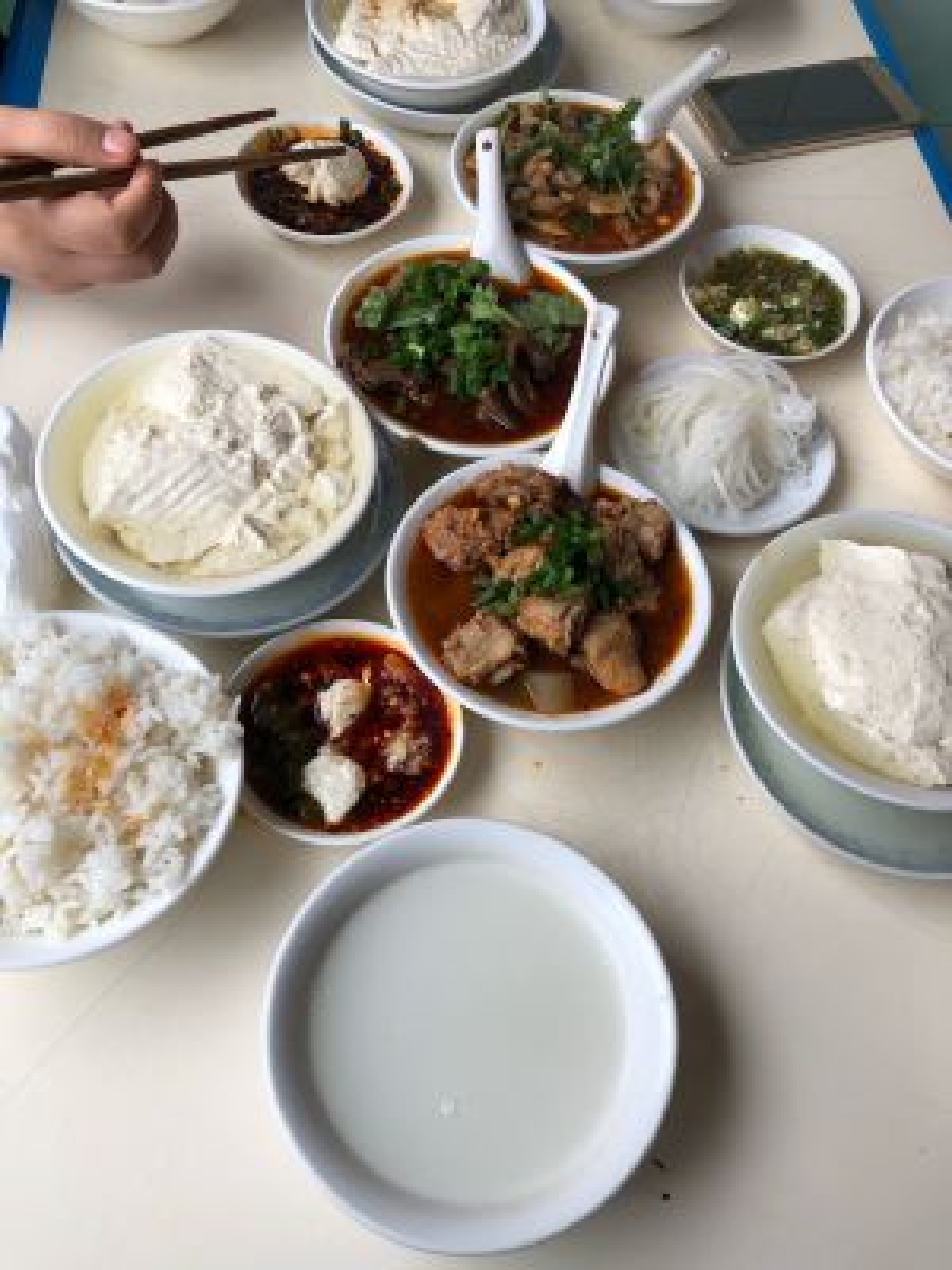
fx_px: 1027
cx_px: 476
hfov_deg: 49.7
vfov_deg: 63.4
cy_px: 635
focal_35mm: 28
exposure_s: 1/375
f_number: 1.8
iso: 20
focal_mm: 4
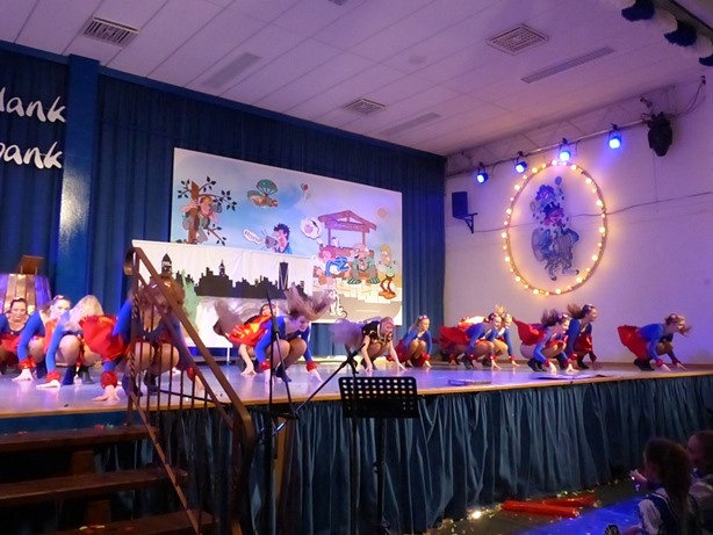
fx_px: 618
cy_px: 268
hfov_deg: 59.9
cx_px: 356
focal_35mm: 30
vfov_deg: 46.8
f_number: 4
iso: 1600
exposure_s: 1/125
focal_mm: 5.5
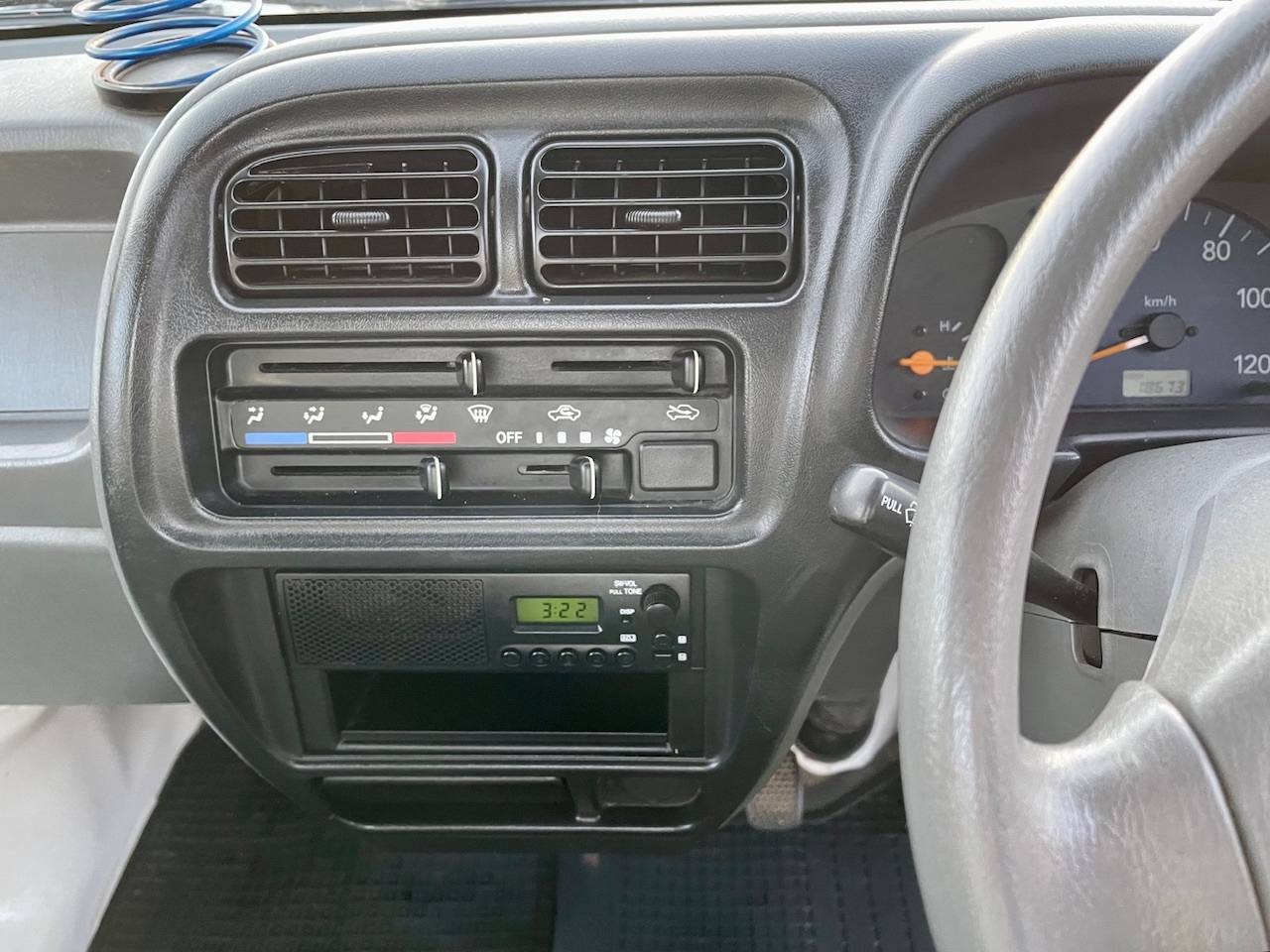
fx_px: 917
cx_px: 635
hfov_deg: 69.4
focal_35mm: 25
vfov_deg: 54.9
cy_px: 476
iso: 400
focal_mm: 5.1
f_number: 1.6
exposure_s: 1/60
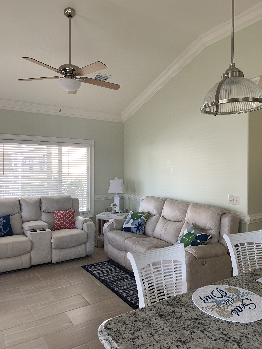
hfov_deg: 53.1
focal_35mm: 26
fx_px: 262
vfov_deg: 67.3
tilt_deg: -1.7
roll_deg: +0.0
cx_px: 131
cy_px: 174
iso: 100
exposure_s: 1/88
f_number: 1.8
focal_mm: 4.25
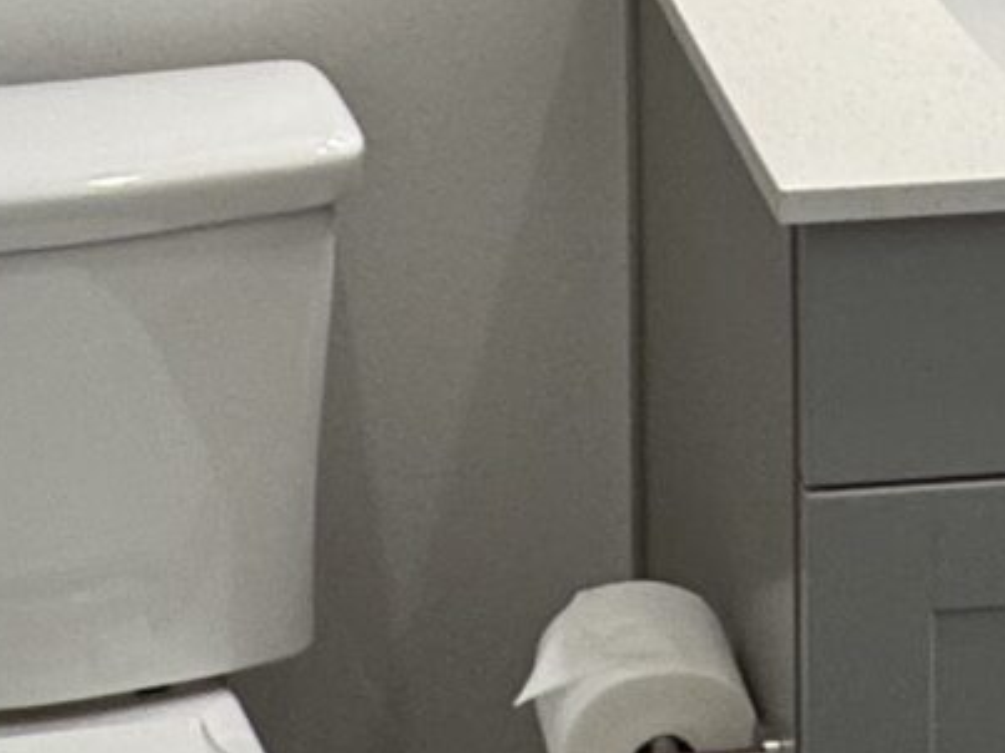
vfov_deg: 14.4
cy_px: -658
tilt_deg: -2.5
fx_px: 2583
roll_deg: +1.3
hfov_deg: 22.0
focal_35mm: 89
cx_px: 486
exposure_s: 1/120
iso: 125
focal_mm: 2.22
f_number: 2.2
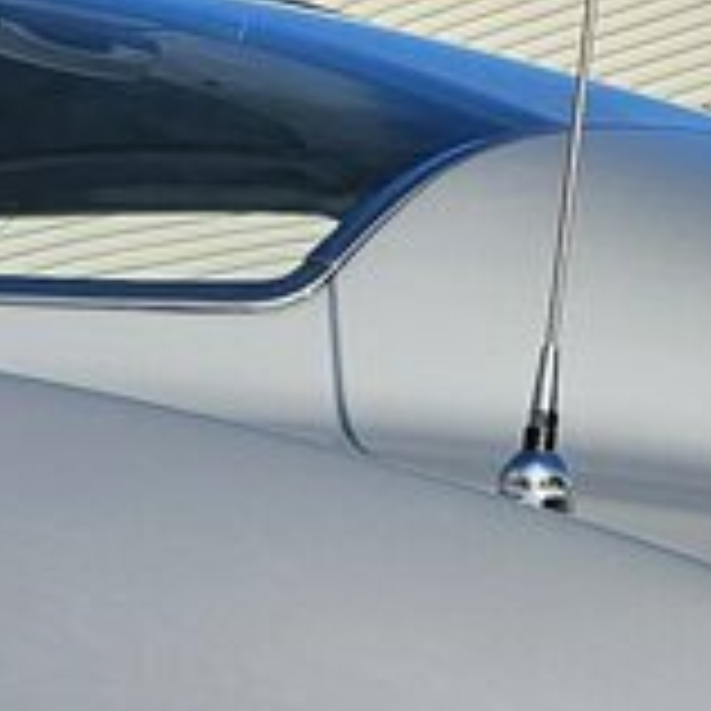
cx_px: 18
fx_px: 3579
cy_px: 1012
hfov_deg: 11.2
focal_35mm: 154
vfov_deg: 11.0
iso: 20
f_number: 1.7
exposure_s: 1/1160
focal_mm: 6.3
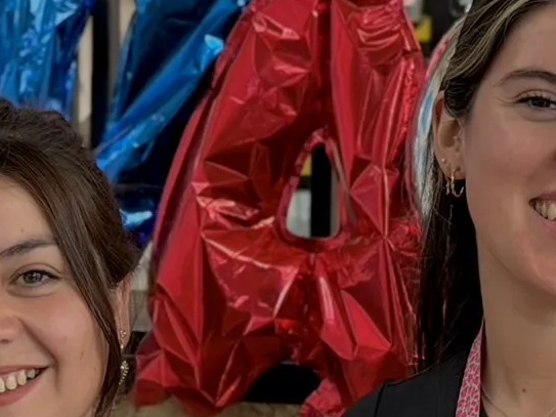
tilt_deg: -2.7
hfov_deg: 10.9
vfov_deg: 8.2
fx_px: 2907
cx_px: 323
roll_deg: -0.9
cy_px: 332
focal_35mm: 181
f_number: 1.78
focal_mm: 6.76
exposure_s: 1/481
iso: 80
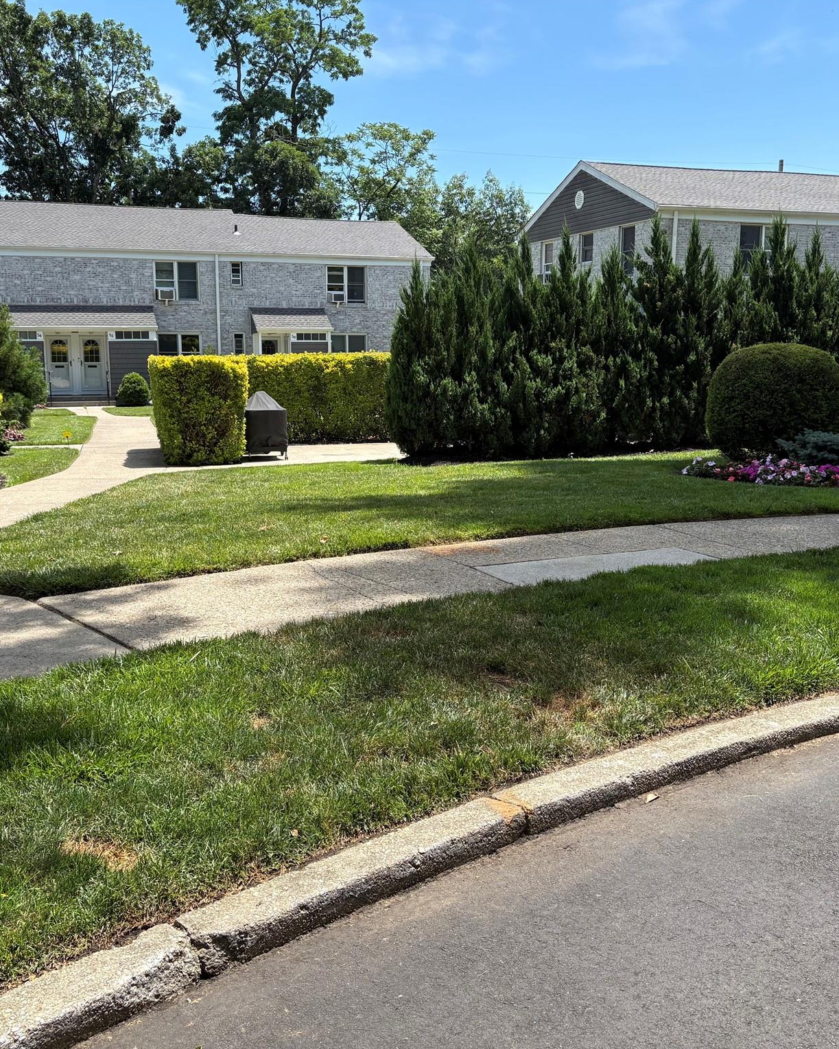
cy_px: 523
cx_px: 417
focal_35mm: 34
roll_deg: -0.2
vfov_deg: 52.8
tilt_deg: -9.5
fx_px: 1055
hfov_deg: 43.4
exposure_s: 1/1484
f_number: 1.6
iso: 50
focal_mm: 5.96
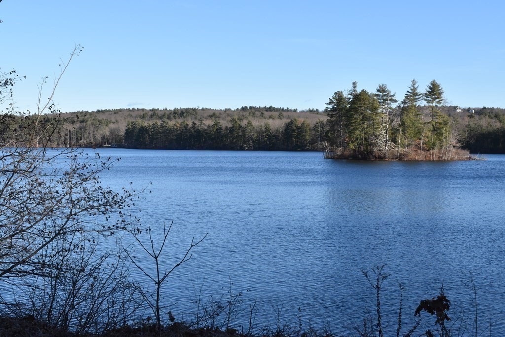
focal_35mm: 57
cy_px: 168
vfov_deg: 23.8
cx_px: 252
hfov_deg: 35.0
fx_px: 800
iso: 800
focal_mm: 38
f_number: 22
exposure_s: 1/250
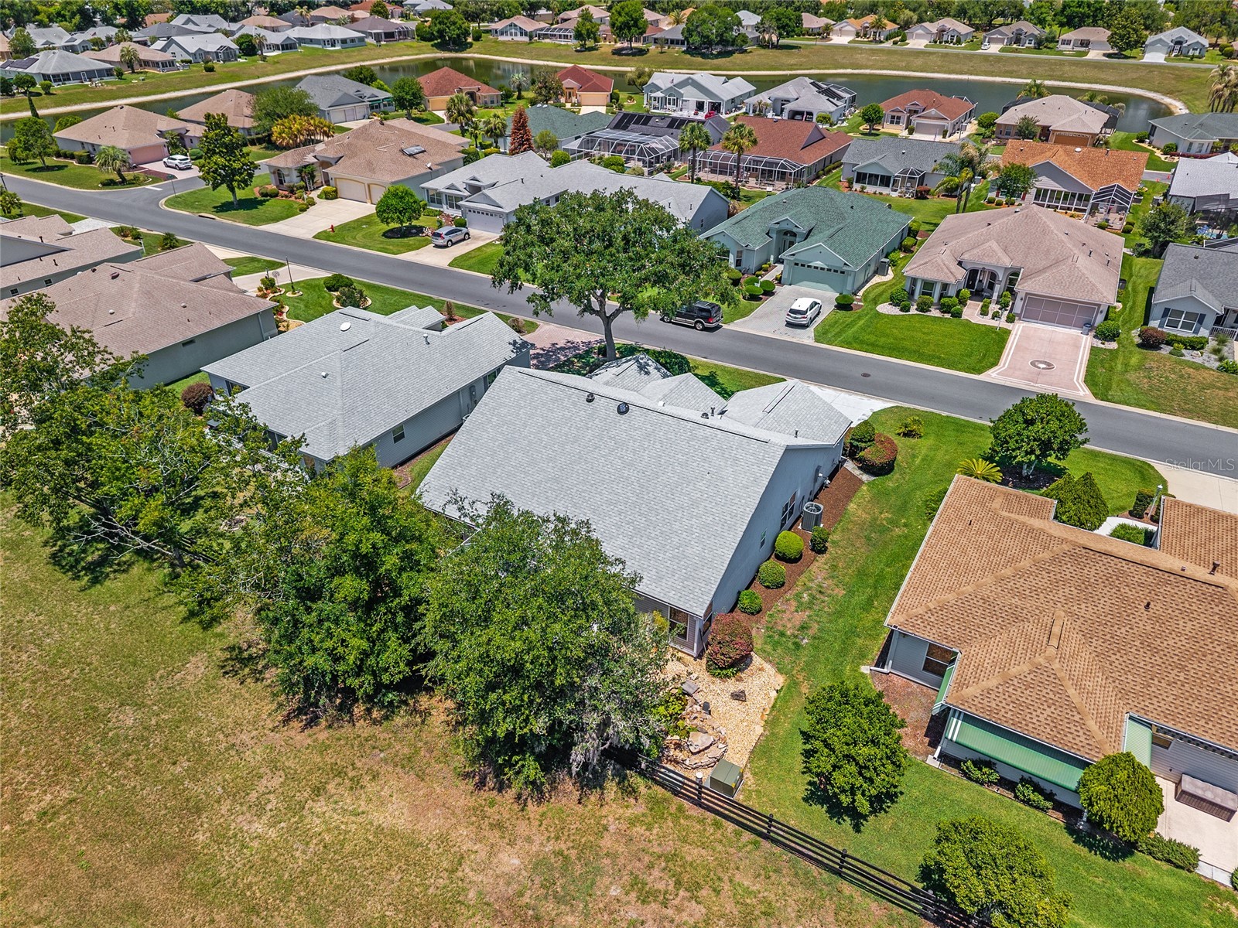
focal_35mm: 24
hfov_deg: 71.6
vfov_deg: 56.8
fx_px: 858
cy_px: 464
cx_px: 619
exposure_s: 1/500
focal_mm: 8.67
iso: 100
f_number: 1.8
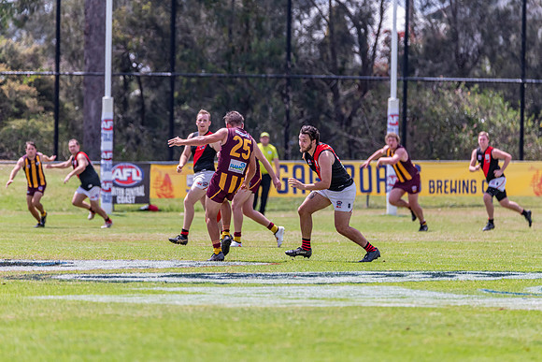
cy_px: 181
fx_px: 6394
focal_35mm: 425
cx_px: 271
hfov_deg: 4.9
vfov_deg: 3.2
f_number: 6.3
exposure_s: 1/2500
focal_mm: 420
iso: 800
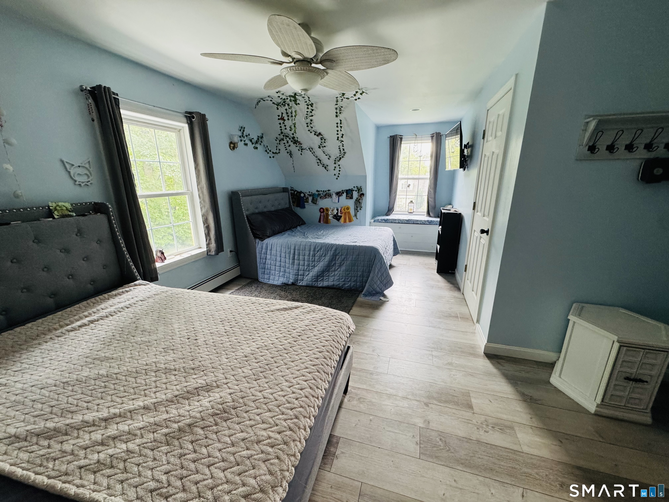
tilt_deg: -15.8
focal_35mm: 14
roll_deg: +0.3
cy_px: 251
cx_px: 334
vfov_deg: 85.7
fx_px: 271
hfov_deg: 102.1
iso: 320
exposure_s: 1/93
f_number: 2.2
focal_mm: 2.22
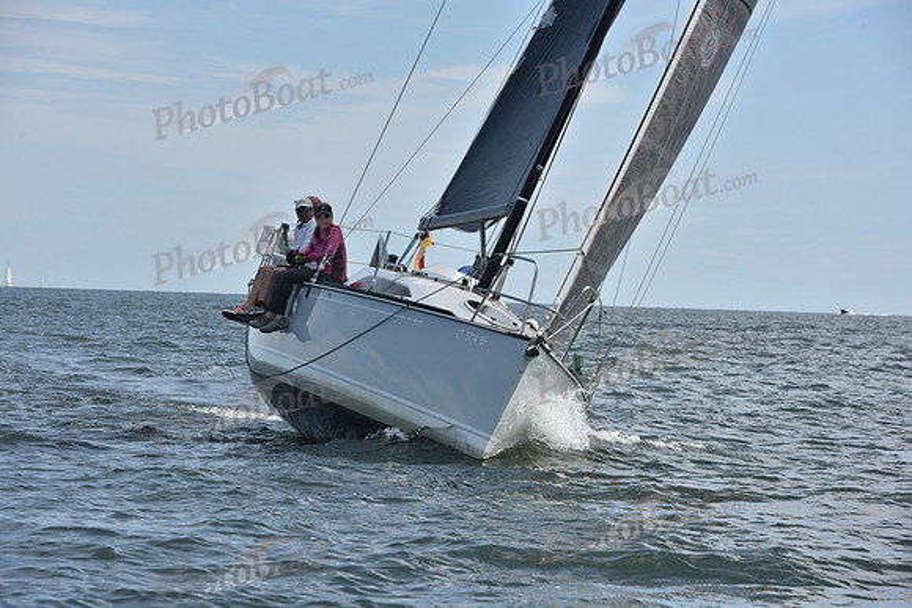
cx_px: 456
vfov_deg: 8.6
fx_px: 4054
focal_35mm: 160
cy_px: 304
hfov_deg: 12.8
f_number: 10
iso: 320
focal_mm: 160
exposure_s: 1/1000
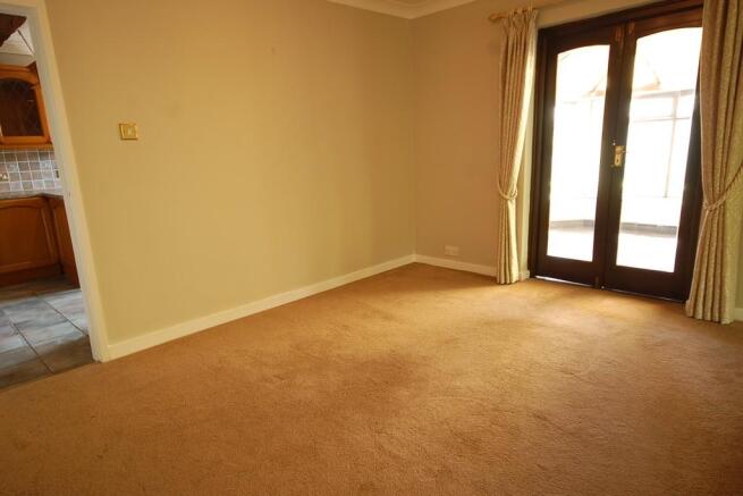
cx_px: 372
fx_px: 433
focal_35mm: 21
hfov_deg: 81.2
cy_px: 248
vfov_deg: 59.5
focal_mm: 14
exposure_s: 1/4
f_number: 5
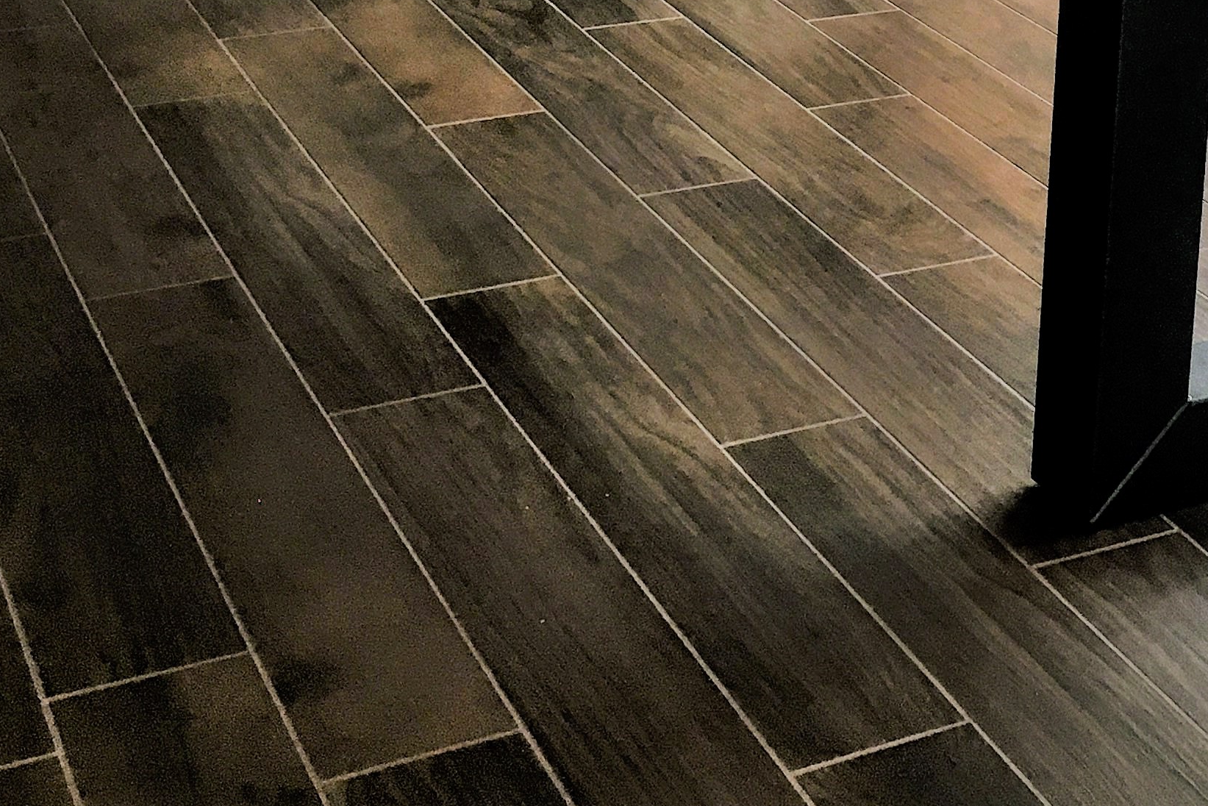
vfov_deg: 17.5
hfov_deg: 26.7
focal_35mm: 74
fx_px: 2483
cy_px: -177
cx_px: 1007
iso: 40
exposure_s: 1/33
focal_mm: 4.15
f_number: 2.2
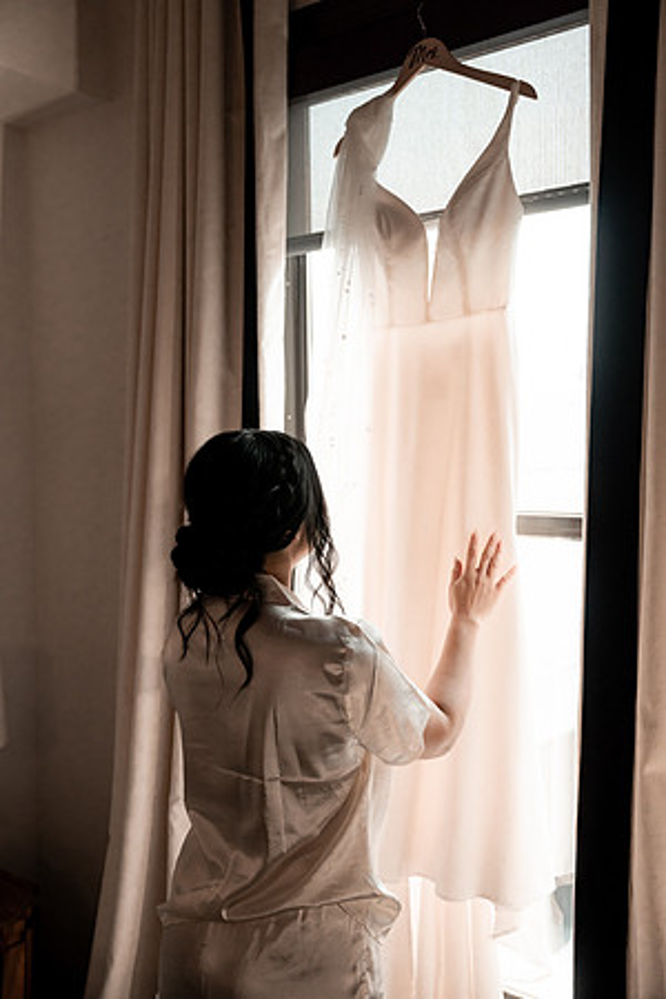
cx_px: 333
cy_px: 500
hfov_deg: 38.9
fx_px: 943
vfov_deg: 55.8
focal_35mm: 34
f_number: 2.8
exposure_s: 1/400
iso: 1000
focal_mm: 34
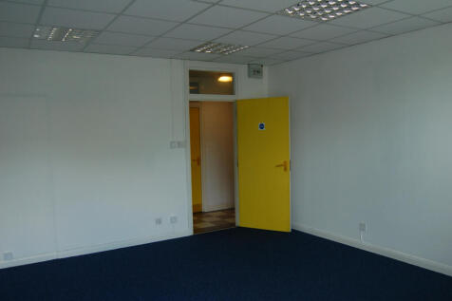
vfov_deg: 43.6
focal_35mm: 30
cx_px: 226
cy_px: 150
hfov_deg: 61.9
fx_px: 377
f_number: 5
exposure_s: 1/100
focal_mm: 20
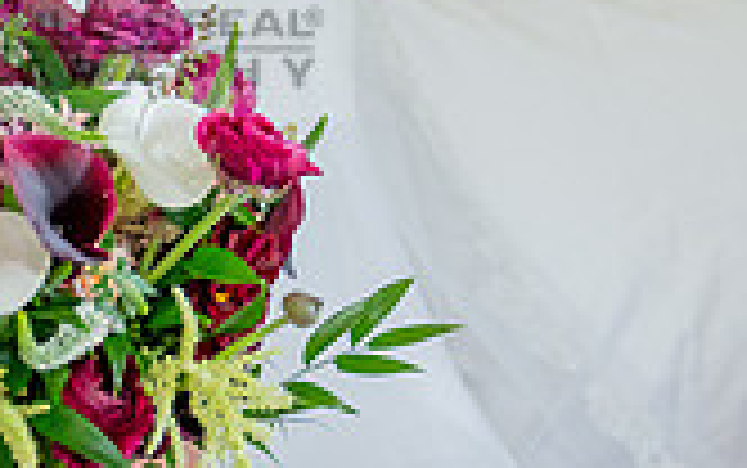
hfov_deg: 12.6
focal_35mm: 164
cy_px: 11
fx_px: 3341
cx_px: -27
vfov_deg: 8.0
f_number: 3.5
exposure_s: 1/125
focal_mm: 46
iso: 640
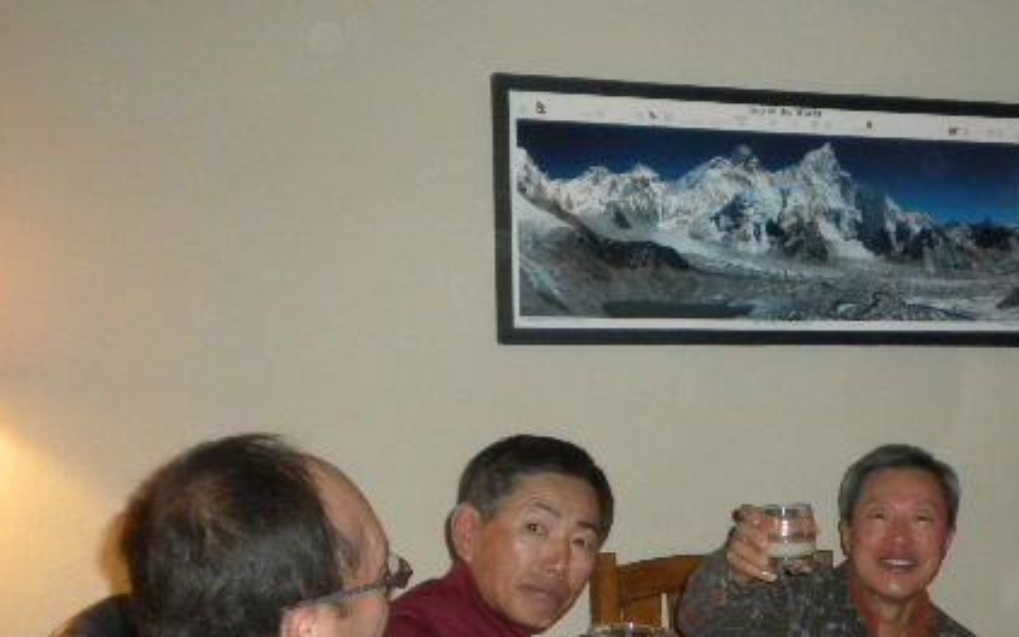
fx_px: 1806
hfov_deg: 30.8
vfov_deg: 19.6
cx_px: 797
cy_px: 595
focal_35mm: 65
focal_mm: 6.6
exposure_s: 1/30
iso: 400
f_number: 3.5
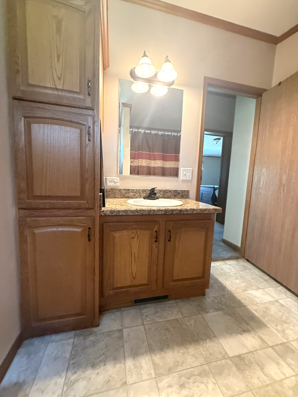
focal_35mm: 14
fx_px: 161
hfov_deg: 85.7
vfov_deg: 102.1
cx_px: 149
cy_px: 198
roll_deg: -3.1
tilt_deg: -6.2
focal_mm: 2.22
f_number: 2.2
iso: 500
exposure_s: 1/60
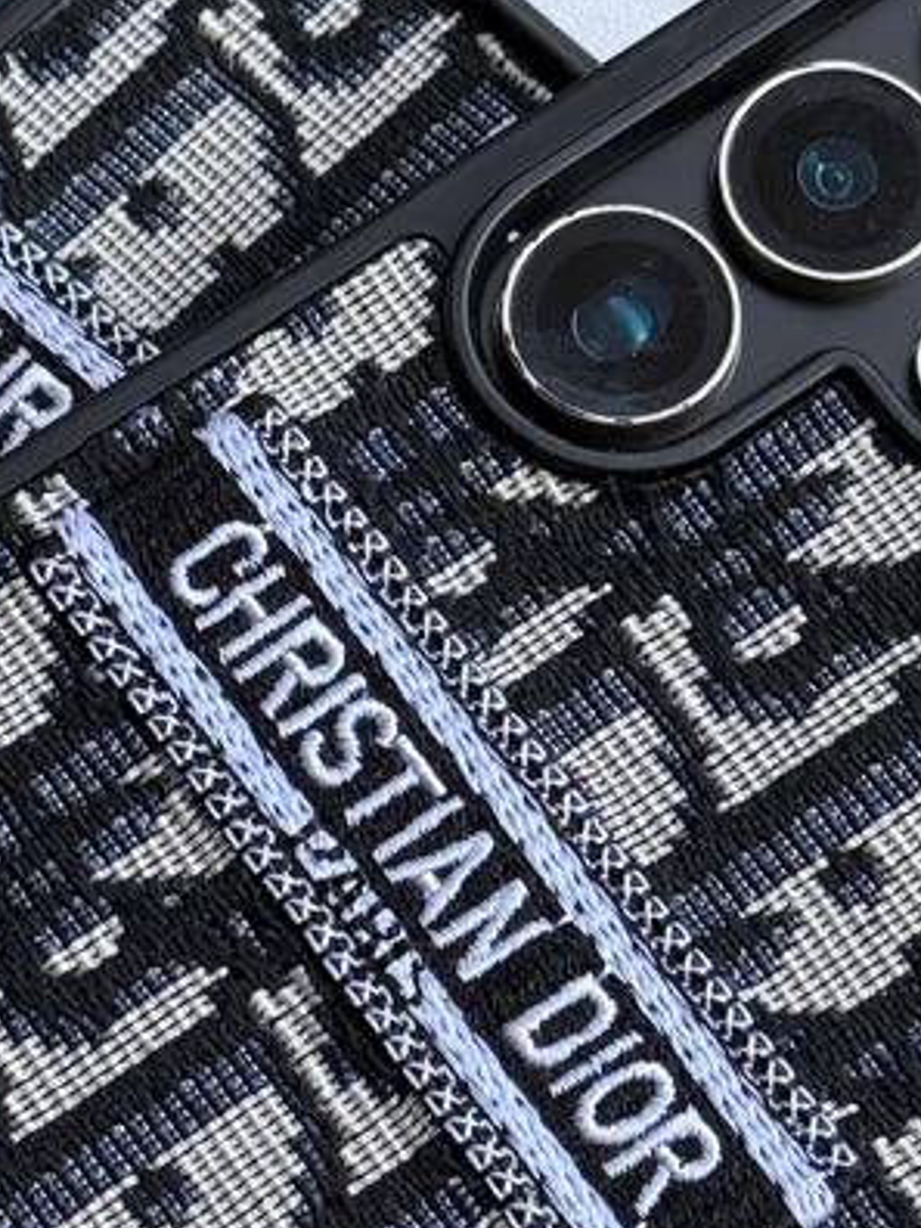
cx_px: 260
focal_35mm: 155
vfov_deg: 12.7
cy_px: 676
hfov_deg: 9.6
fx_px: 5499
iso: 100
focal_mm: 6.76
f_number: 1.78
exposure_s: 1/875
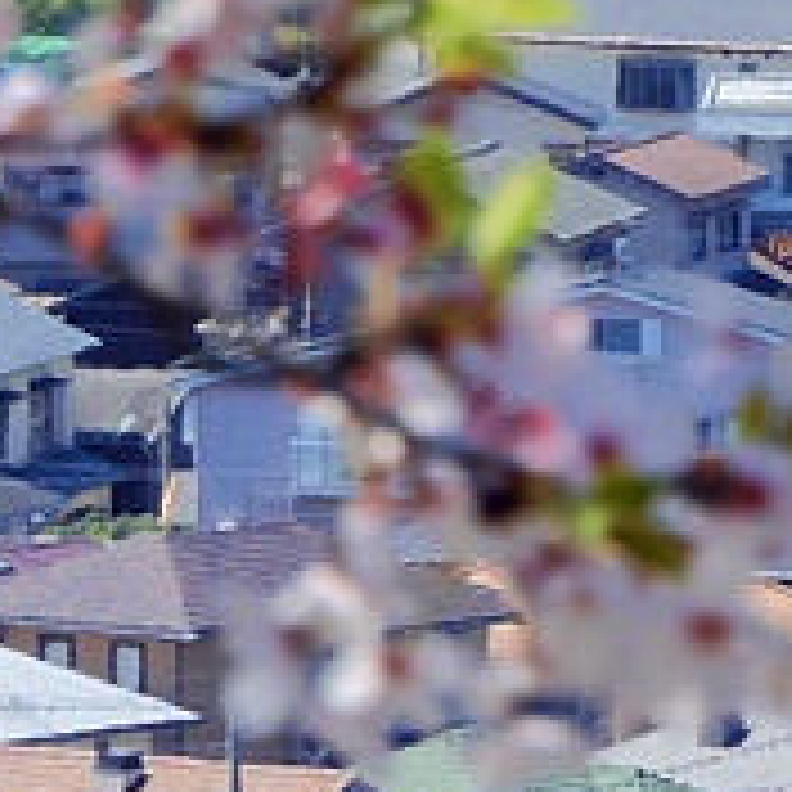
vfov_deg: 2.2
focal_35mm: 813
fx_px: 21045
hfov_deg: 2.2
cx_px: -135
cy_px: 1066
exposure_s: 1/400
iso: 100
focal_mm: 40.1
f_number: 5.6
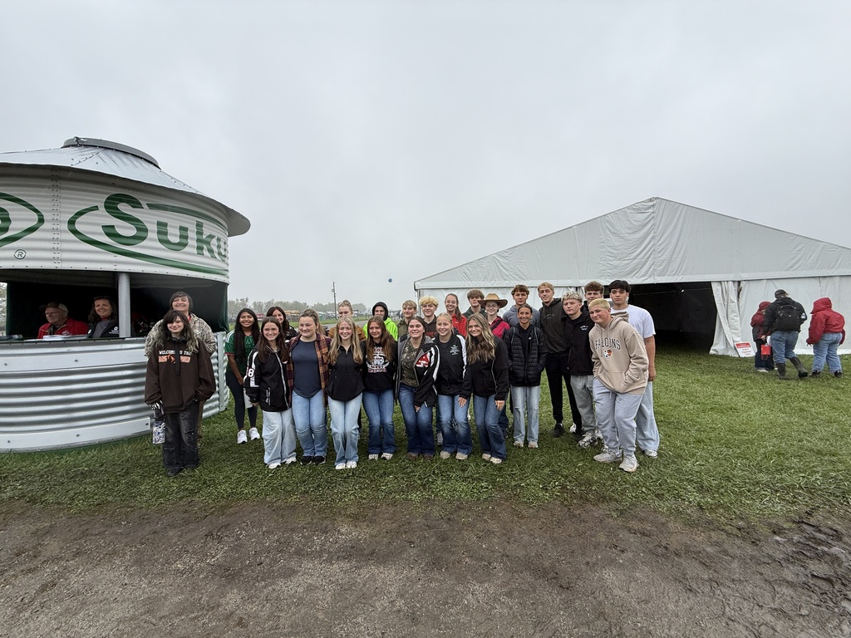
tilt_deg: -2.0
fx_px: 344
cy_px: 319
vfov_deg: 85.7
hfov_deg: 102.1
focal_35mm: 14
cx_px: 426
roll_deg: +1.7
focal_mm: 2.22
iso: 50
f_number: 2.2
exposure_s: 1/280
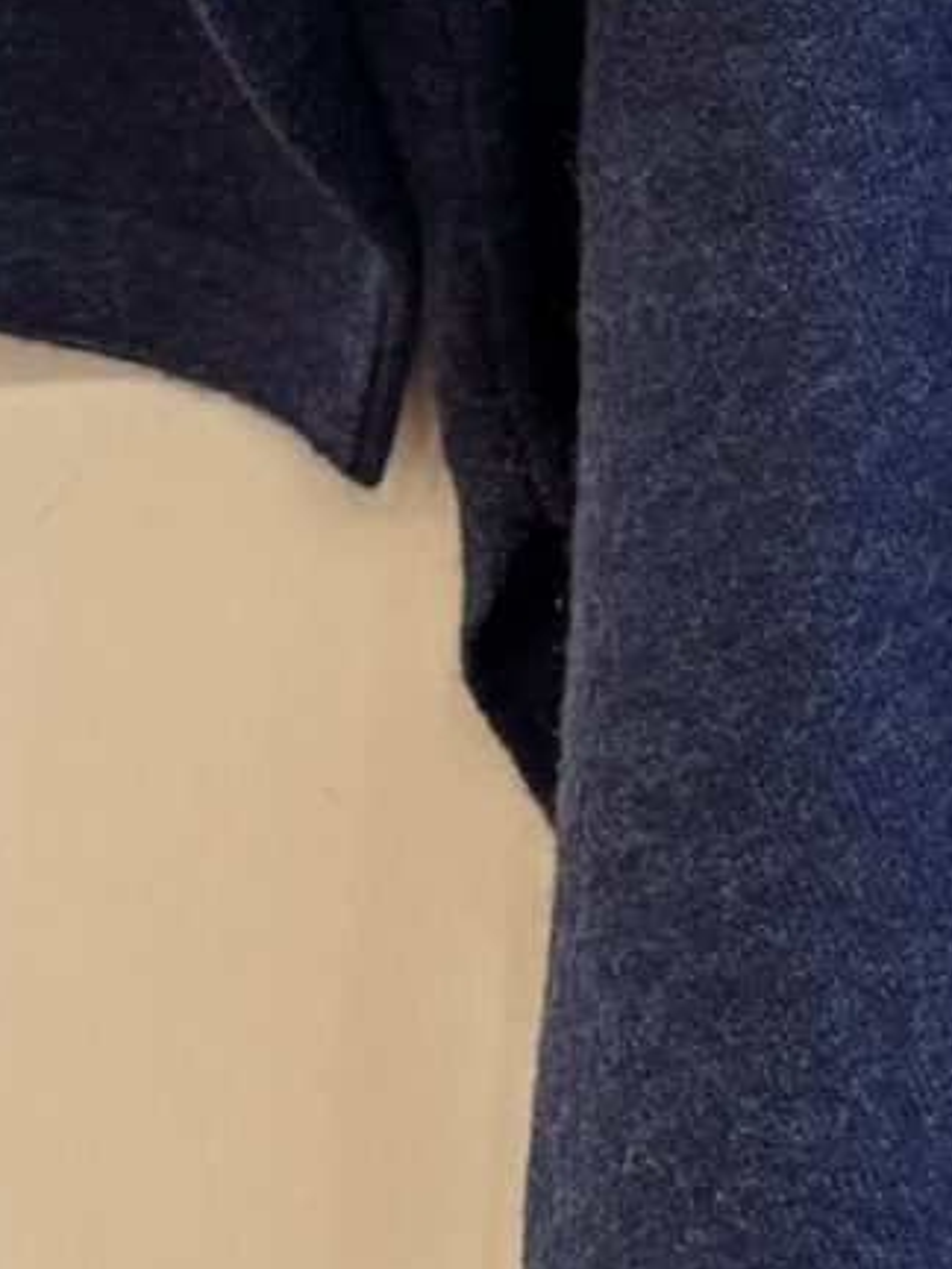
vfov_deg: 11.6
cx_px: 2127
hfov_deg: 8.9
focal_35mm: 154
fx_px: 5647
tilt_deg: +1.4
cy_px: -1257
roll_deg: +2.0
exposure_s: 1/50
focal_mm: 5.96
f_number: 1.6
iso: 100
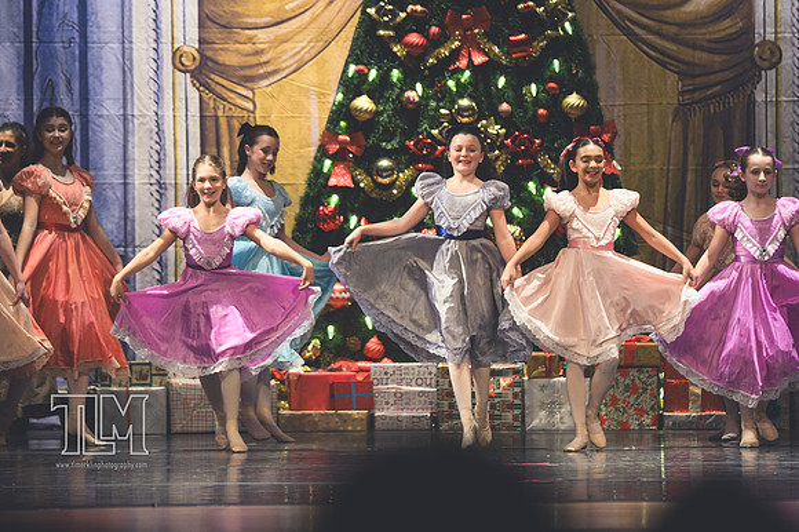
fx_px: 6654
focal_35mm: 300
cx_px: 400
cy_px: 266
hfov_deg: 6.9
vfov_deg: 4.6
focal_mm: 200
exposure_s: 1/400
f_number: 2.8
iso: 1100
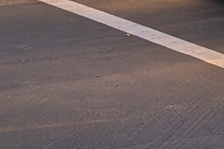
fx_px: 1655
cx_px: 464
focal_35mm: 266
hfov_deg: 7.4
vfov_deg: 4.9
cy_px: -281
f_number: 1.68
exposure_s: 1/201
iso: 20
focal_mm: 6.9
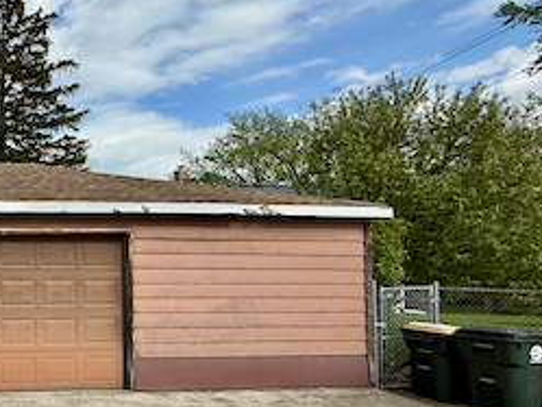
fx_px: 564
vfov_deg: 39.4
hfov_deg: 39.5
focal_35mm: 36
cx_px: -85
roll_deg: -0.2
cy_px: 259
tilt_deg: +2.4
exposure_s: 1/1259
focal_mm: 2.22
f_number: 2.2
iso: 50
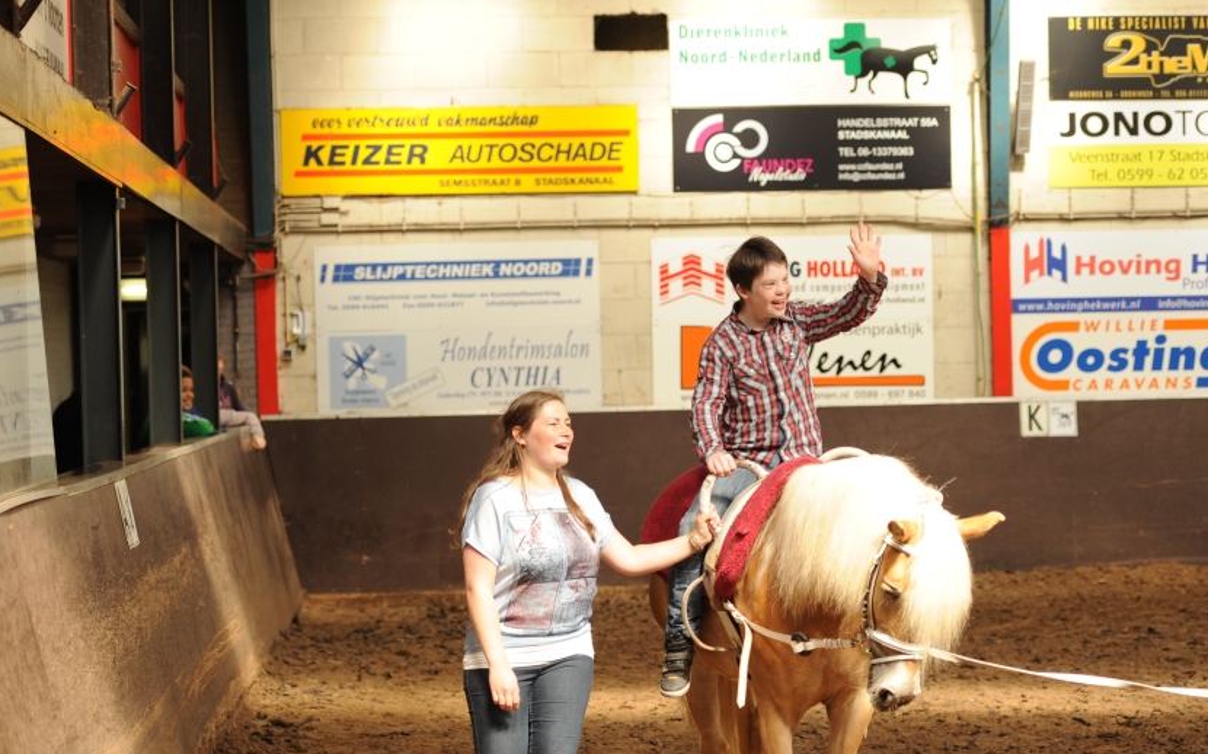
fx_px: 2896
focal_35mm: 88
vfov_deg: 14.8
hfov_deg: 23.6
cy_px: 426
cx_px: 623
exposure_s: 1/800
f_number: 2.8
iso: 1000
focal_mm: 70
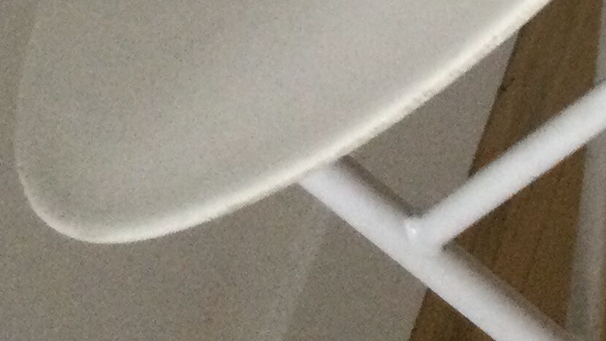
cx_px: 811
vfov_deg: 8.6
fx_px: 2153
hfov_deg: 15.2
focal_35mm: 134
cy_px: -335
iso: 125
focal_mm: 3.3
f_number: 2.4
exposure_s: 1/33
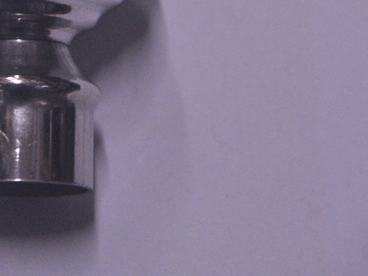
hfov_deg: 3.5
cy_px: -4
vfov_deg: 2.6
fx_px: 6069
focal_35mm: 571
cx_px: 1
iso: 1250
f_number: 5.6
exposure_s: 1/80
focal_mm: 170
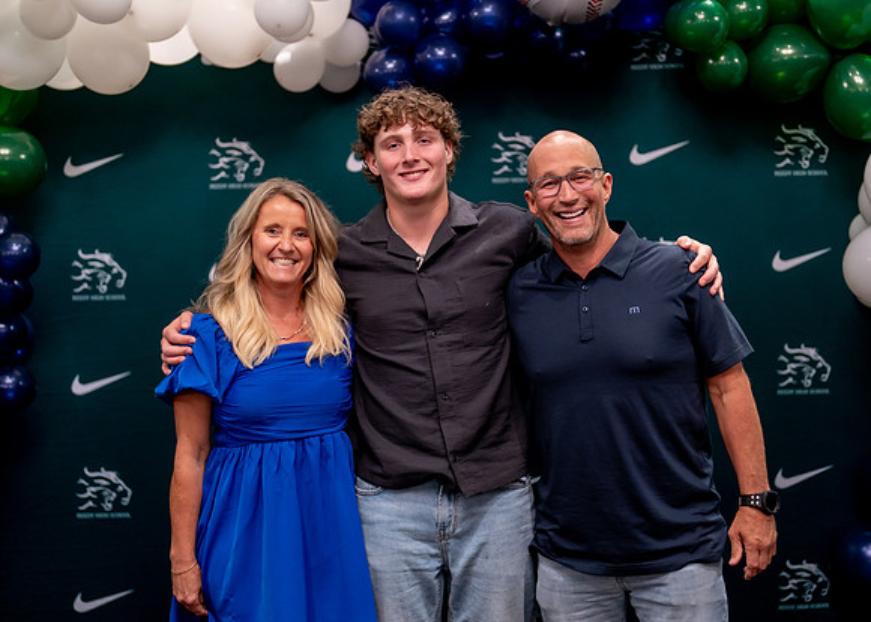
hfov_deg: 35.5
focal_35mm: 55
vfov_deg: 25.8
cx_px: 436
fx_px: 1360
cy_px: 311
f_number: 1.2
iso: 1000
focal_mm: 50
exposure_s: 1/320
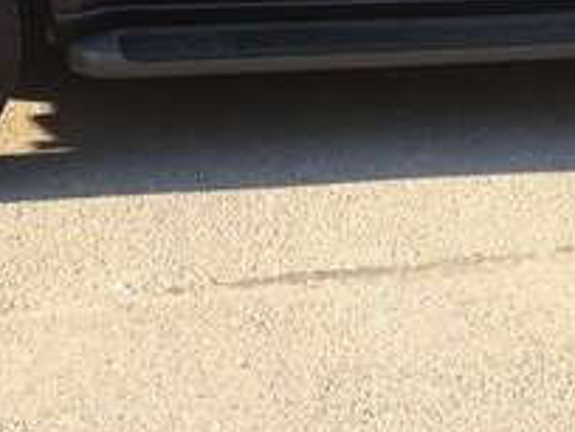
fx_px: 1561
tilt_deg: -10.0
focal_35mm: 94
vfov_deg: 15.0
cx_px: 268
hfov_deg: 20.9
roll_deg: -2.4
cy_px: -145
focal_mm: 4.15
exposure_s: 1/342
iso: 32
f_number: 2.2
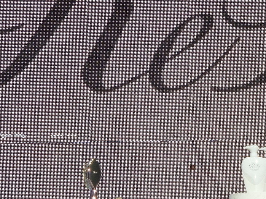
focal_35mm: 708
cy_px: 138
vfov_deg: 2.1
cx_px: 266
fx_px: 5441
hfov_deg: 2.8
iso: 200
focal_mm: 44.8
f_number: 5.5
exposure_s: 1/125
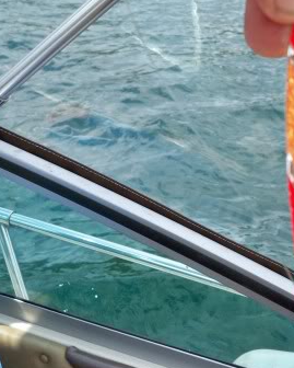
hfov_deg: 23.4
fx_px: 707
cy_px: 241
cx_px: 201
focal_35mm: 65
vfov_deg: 29.0
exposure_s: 1/500
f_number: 3.1
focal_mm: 6.3
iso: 64
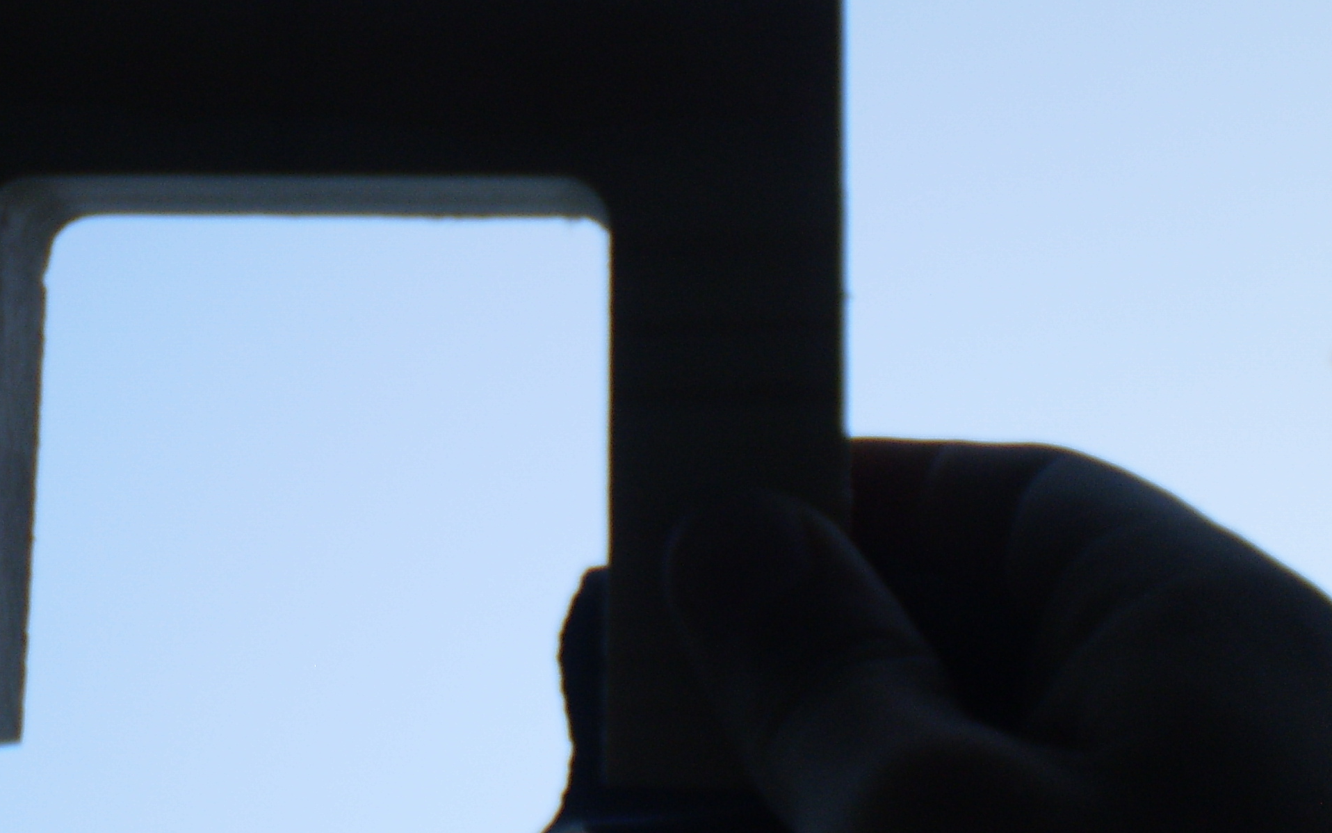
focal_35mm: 65
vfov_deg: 19.8
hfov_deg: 31.0
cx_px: 346
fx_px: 2360
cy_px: 179
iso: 64
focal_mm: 6.3
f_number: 3.1
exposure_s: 1/200
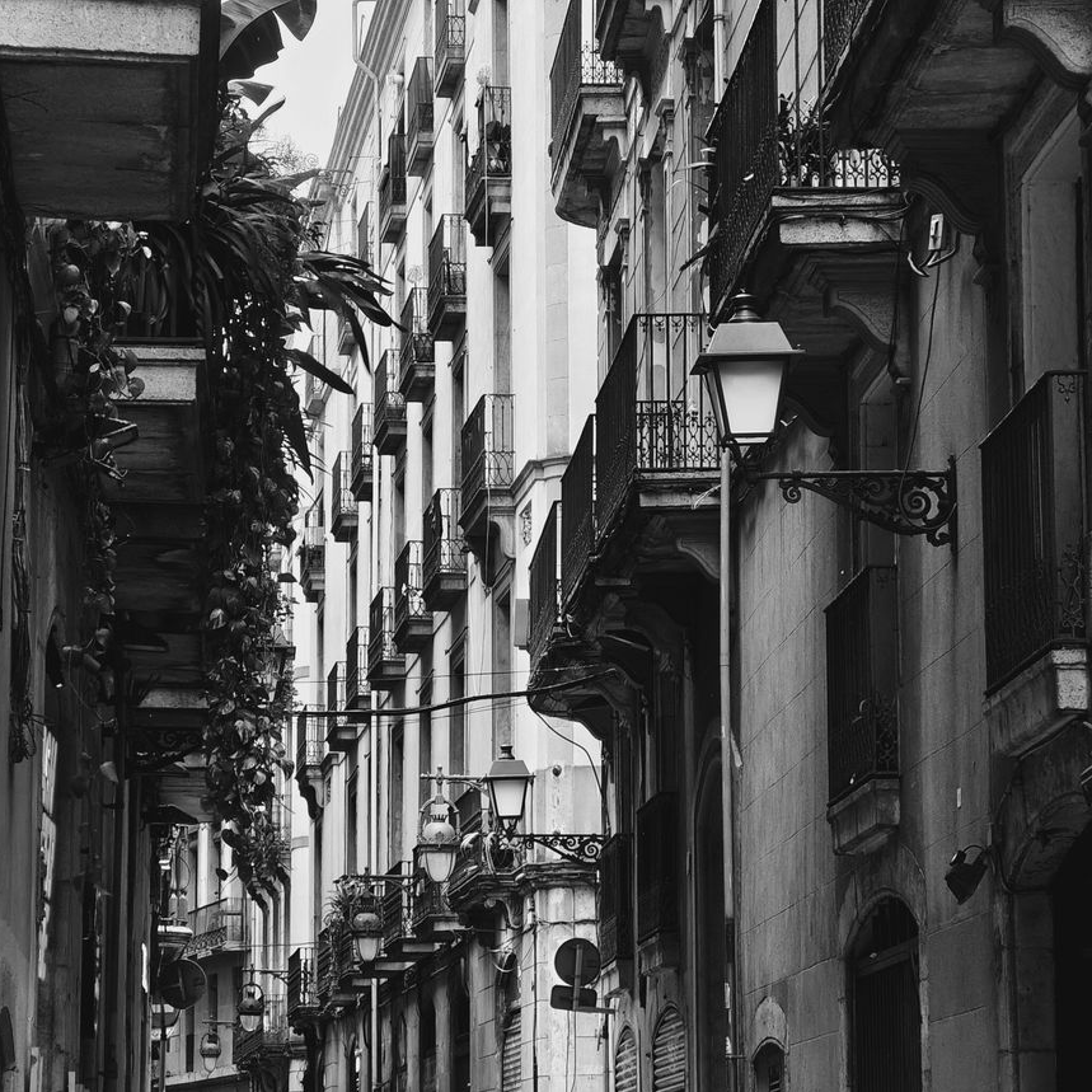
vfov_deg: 14.2
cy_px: 697
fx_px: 4390
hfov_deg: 14.2
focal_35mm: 123
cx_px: 503
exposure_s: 1/33.3
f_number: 2.55
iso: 149
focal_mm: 13.3
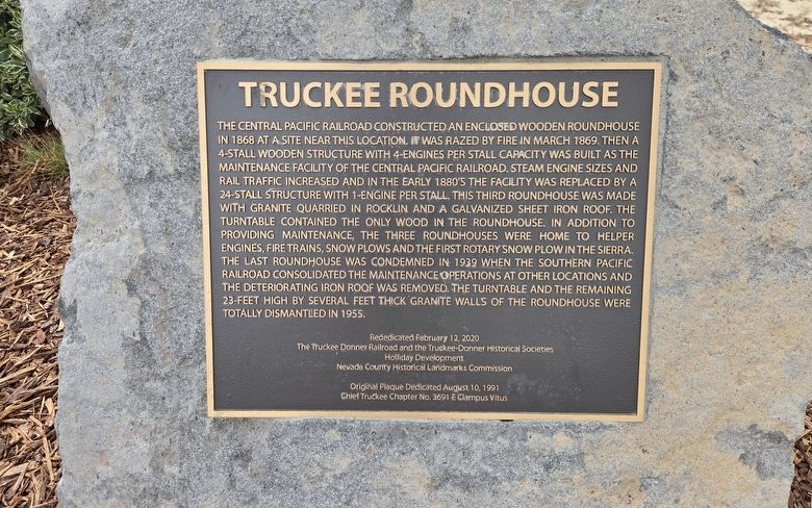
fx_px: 553
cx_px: 399
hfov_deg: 72.5
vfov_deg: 49.2
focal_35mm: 25
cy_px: 230
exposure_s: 1/529
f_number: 1.8
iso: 25
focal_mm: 5.4
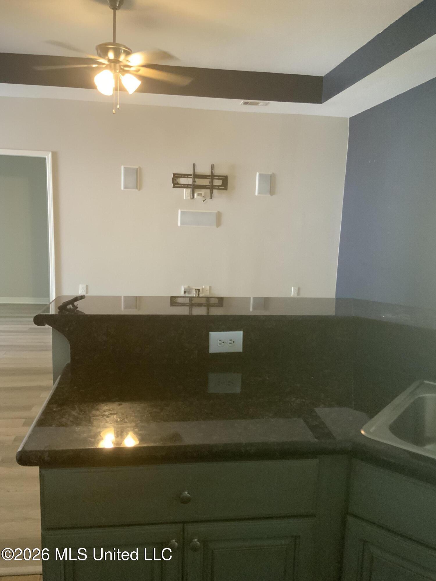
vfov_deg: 61.7
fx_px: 487
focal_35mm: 29
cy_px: 290
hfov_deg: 48.2
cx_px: 218
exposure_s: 1/40
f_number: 1.8
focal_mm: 3
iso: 200
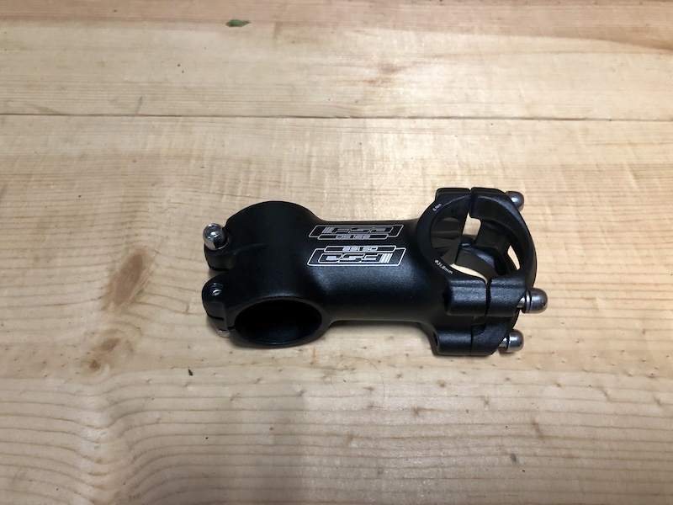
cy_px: 252
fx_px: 544
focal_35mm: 28
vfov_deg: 49.7
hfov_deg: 63.4
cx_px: 336
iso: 64
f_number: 1.8
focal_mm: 4
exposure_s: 1/15
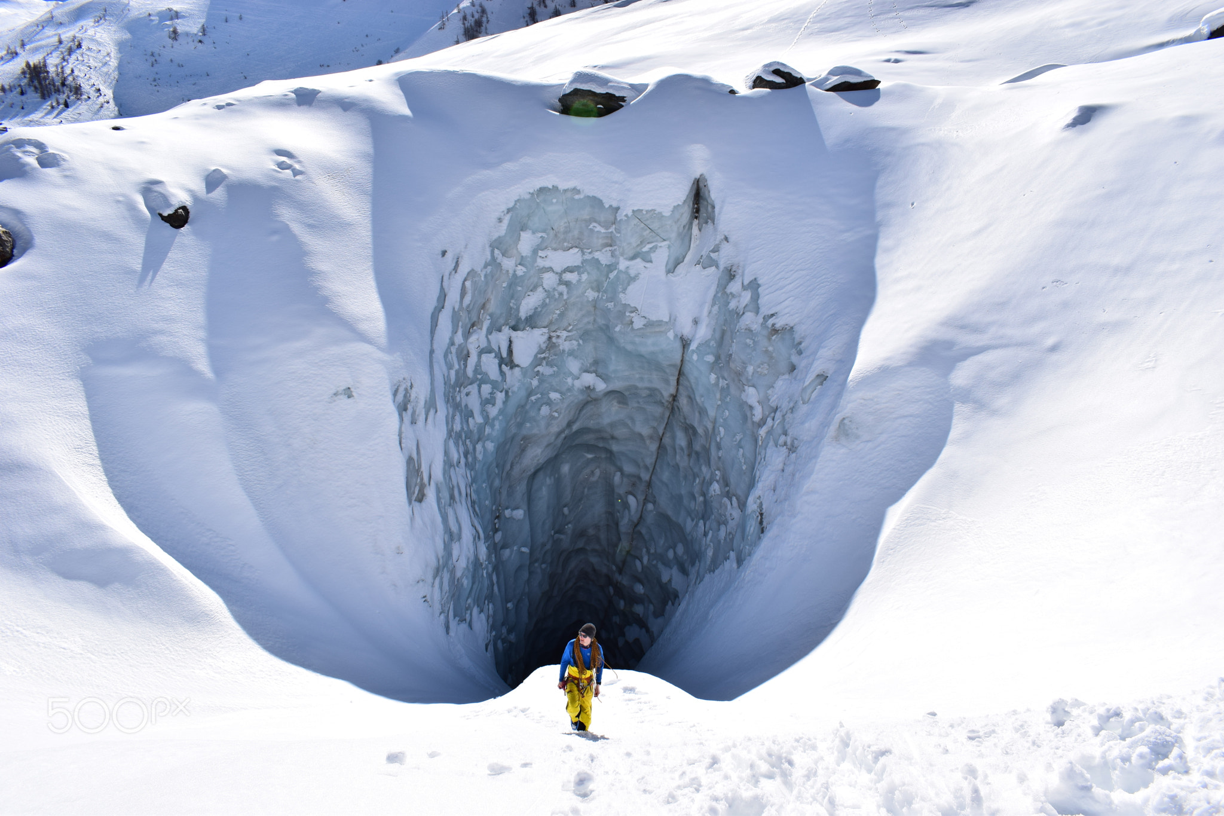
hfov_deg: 67.4
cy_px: 408
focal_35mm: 27
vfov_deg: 47.9
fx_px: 918
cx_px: 612
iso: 200
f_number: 11
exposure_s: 1/500
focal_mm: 18
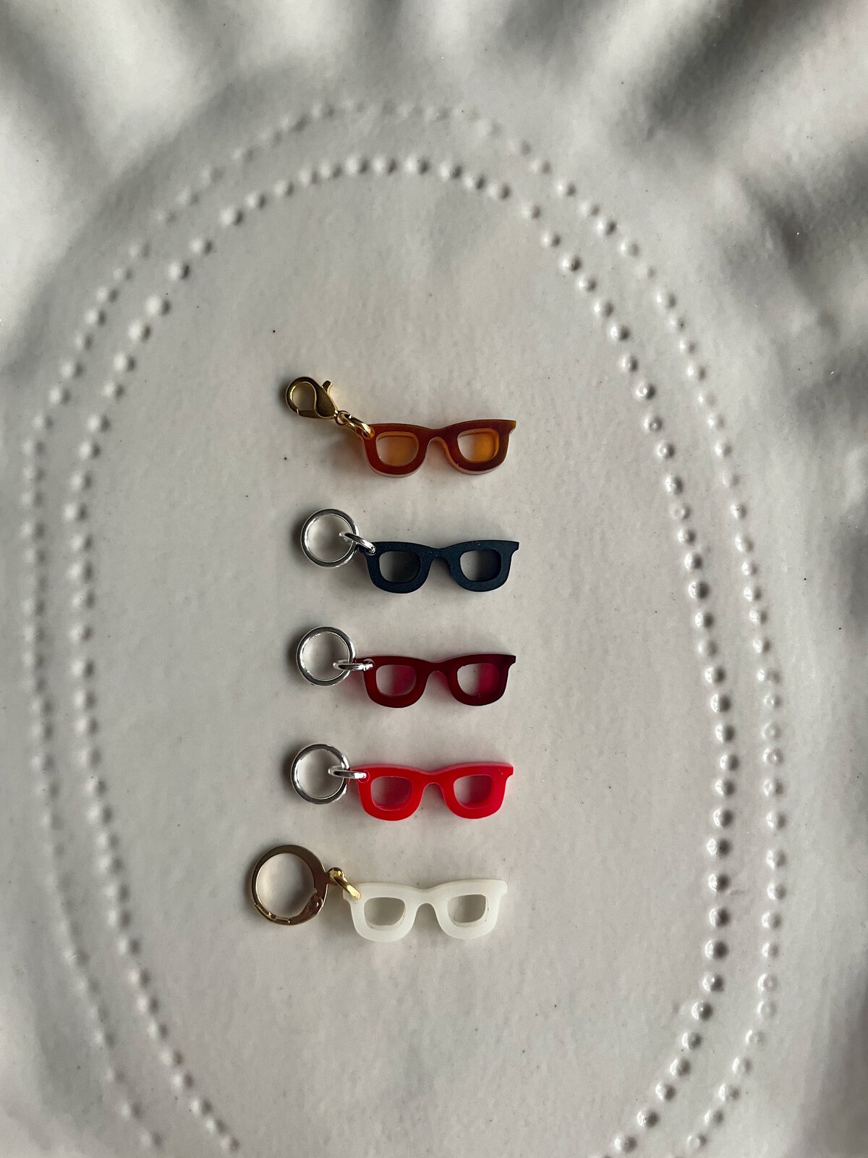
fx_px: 869
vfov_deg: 67.3
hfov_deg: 53.1
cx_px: 434
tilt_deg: -87.4
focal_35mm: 26
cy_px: 579
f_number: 1.6
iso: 125
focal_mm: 4.2
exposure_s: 1/66
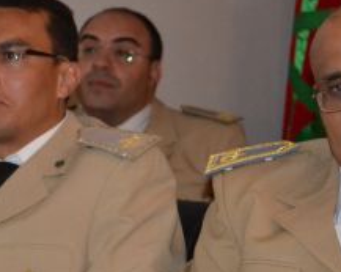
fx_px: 2302
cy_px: 237
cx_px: 170
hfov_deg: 8.5
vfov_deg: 6.7
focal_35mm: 228
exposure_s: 1/60
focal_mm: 55
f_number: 5.6
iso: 3200
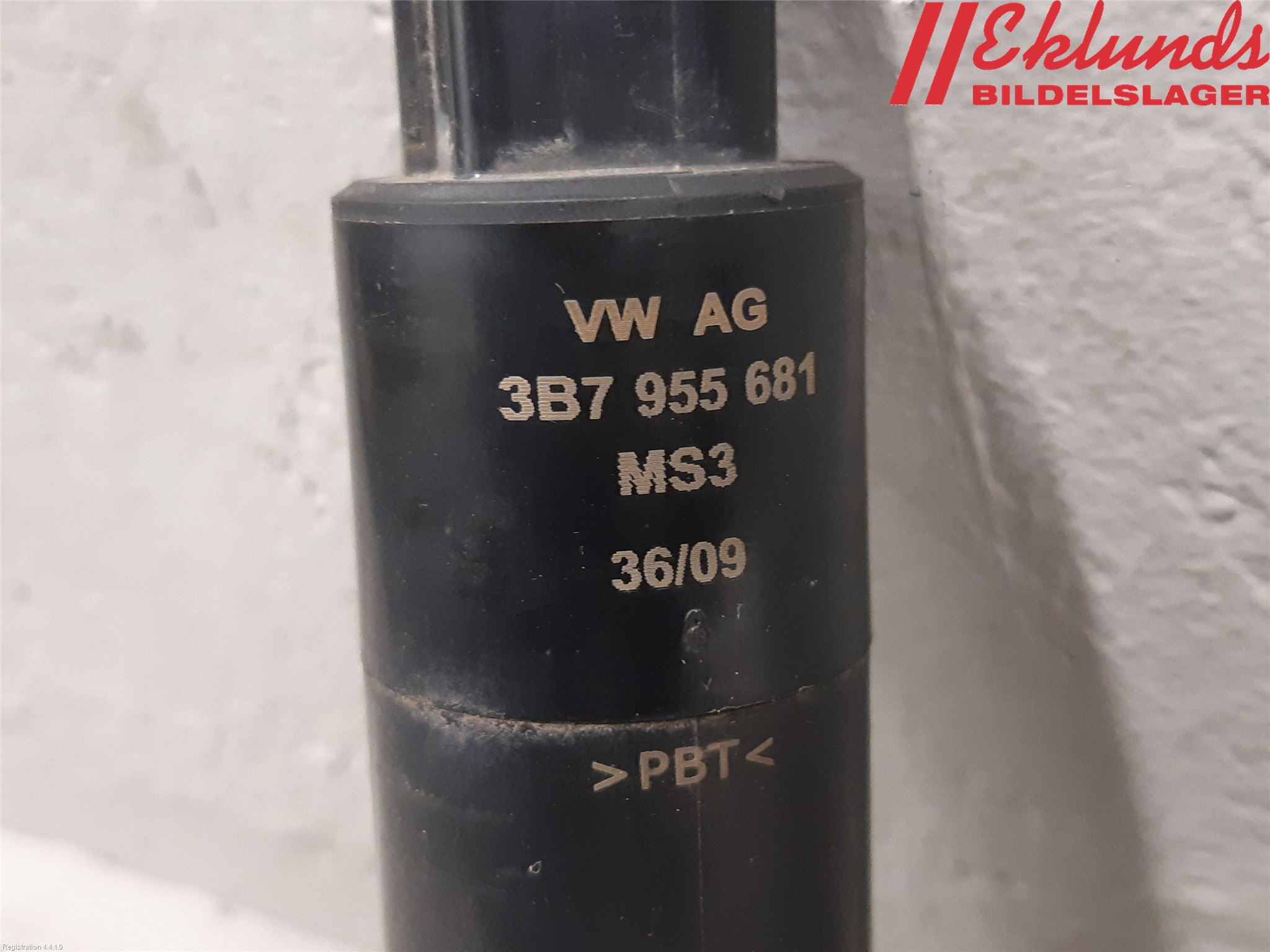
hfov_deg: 67.3
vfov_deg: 53.1
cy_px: 476
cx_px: 635
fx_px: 954
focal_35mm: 26
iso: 250
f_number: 1.7
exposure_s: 1/33
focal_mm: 3.93
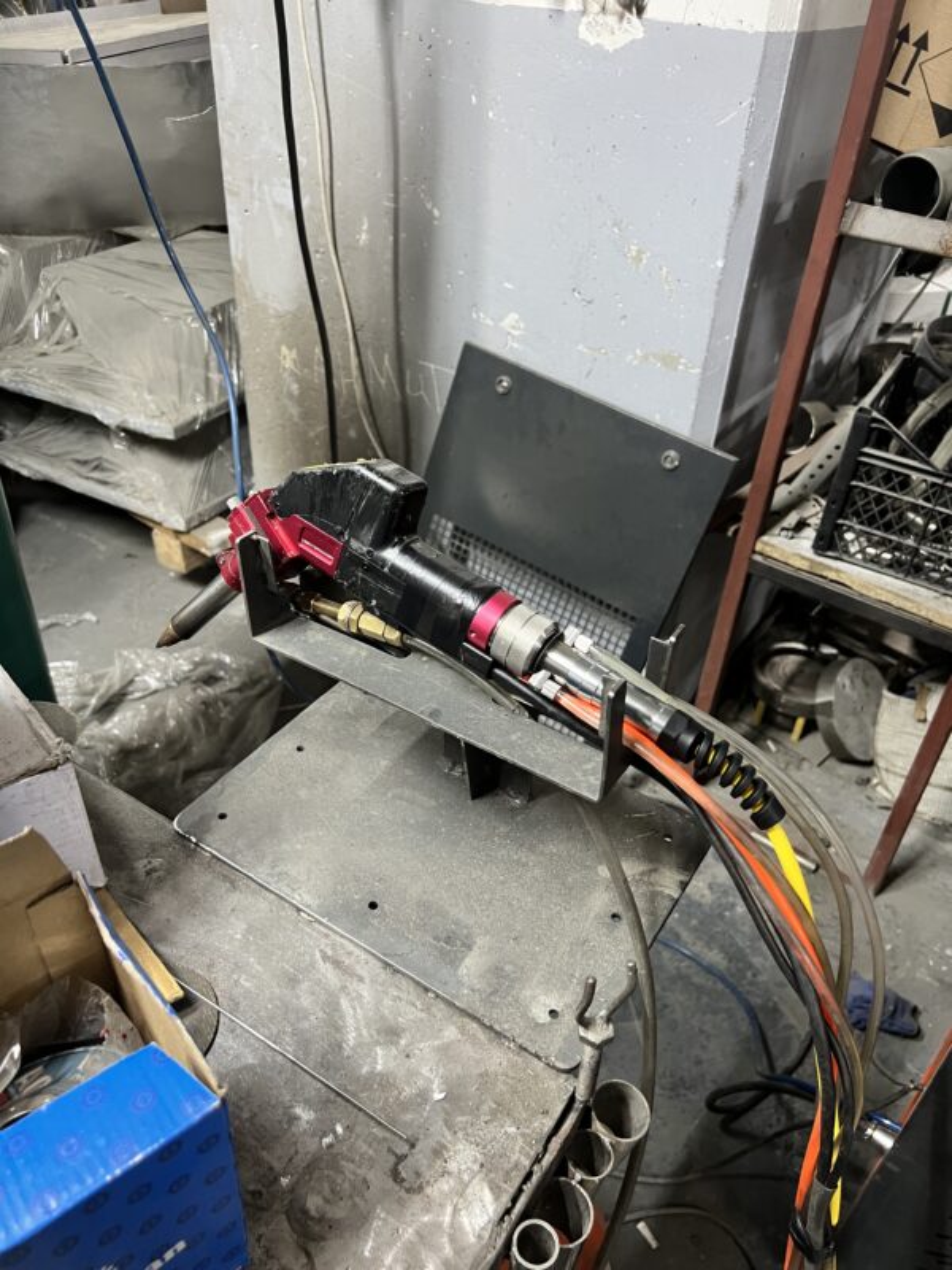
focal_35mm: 26
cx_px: 476
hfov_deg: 53.1
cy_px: 635
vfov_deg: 67.3
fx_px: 953
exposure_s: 1/50
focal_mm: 5.7
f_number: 1.5
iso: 250
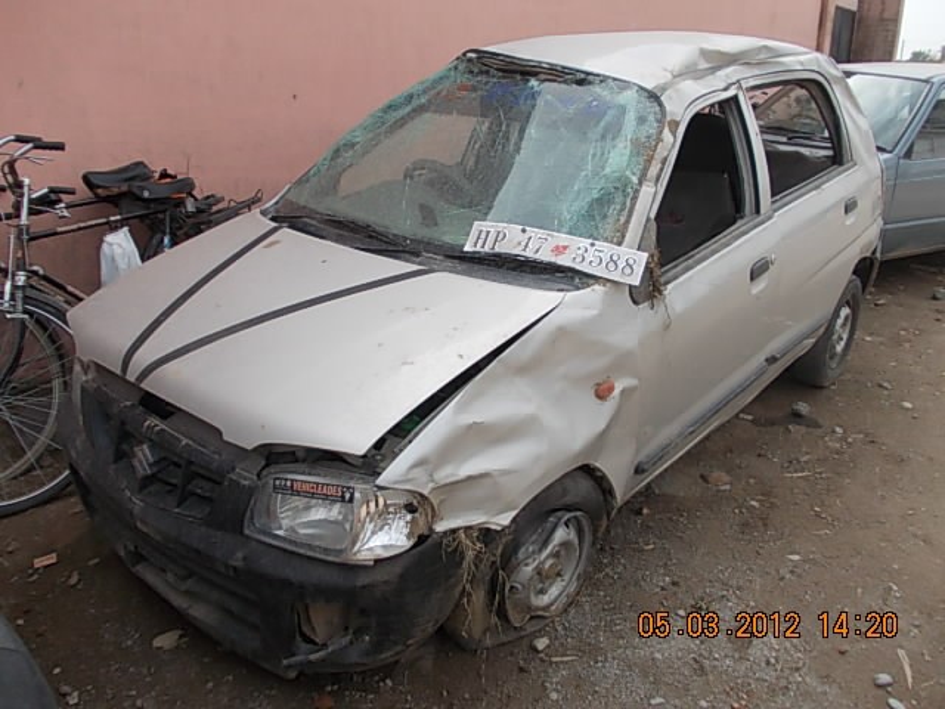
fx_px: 764
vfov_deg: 49.7
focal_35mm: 28
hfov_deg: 63.4
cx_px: 472
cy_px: 354
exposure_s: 1/200
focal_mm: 4
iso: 80
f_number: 5.4
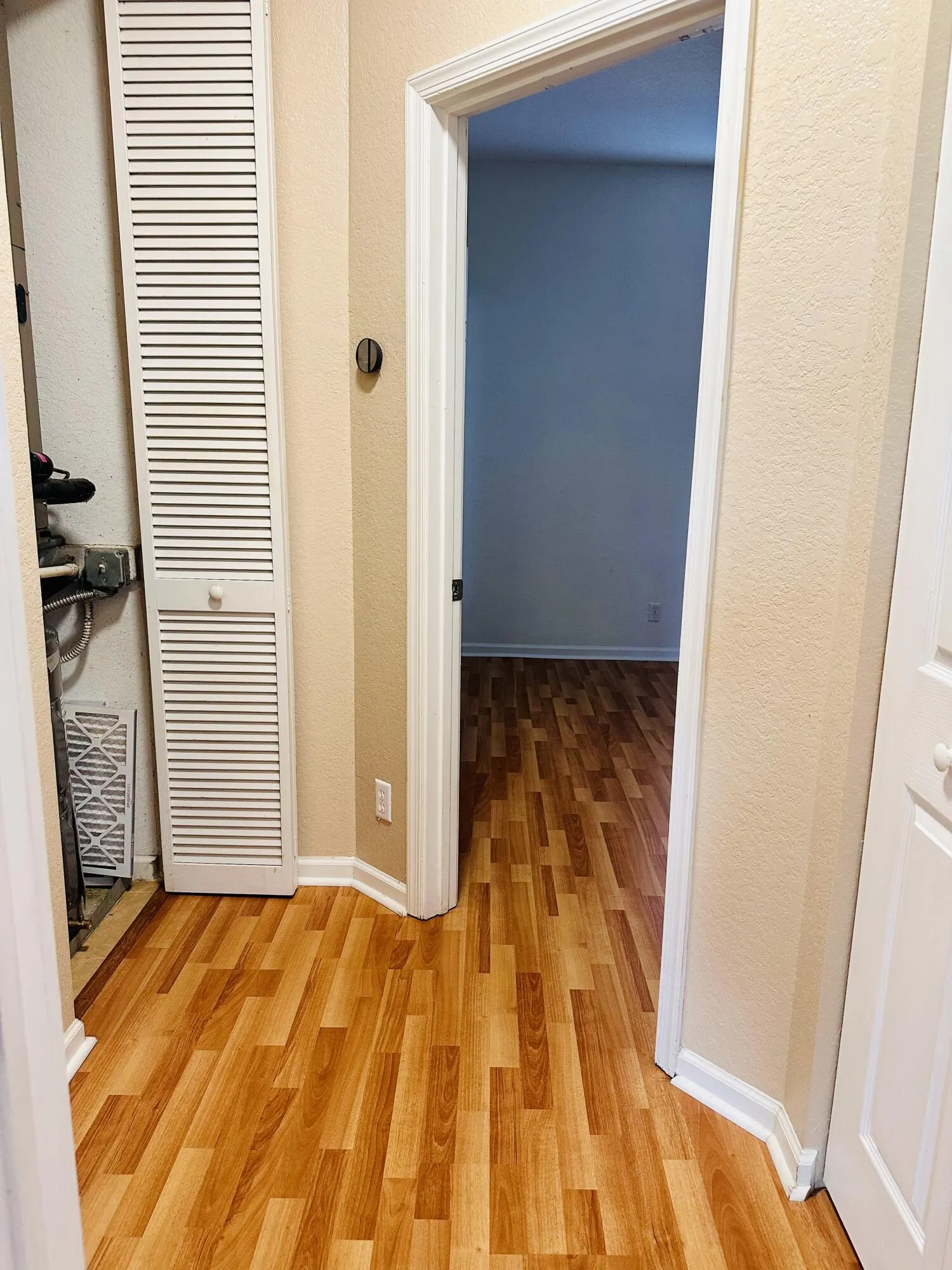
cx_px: 476
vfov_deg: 71.6
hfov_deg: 56.8
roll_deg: -1.6
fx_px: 880
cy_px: 635
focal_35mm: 24
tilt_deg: -11.7
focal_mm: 6.86
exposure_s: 1/120
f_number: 1.78
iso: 200
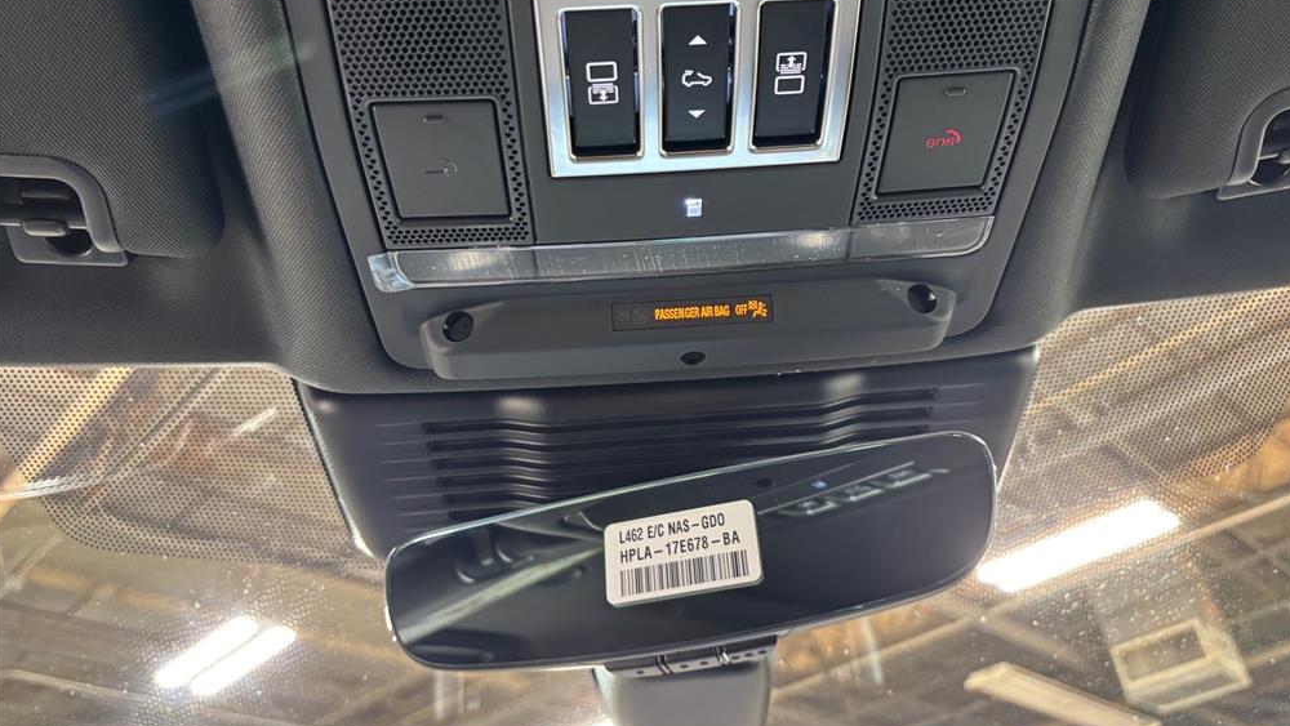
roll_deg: +4.4
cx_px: 654
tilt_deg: +37.9
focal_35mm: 29
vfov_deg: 40.1
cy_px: 311
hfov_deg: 66.1
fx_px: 992
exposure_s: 1/56
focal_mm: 5.96
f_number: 1.6
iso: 500
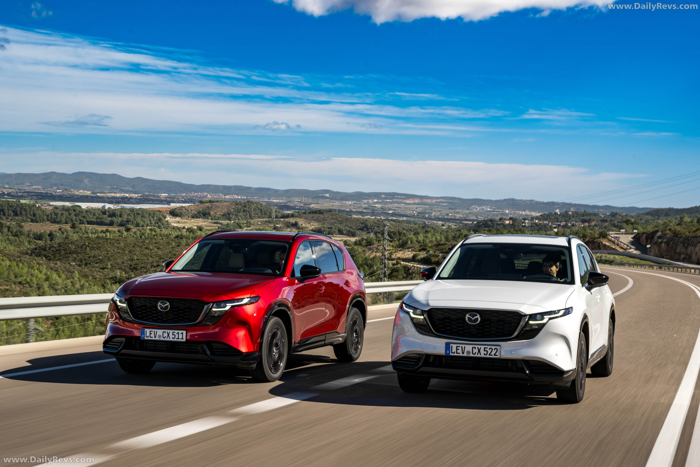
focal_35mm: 52
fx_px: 1011
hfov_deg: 38.2
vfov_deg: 26.0
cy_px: 234
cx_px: 350
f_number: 13
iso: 40
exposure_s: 1/30
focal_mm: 52
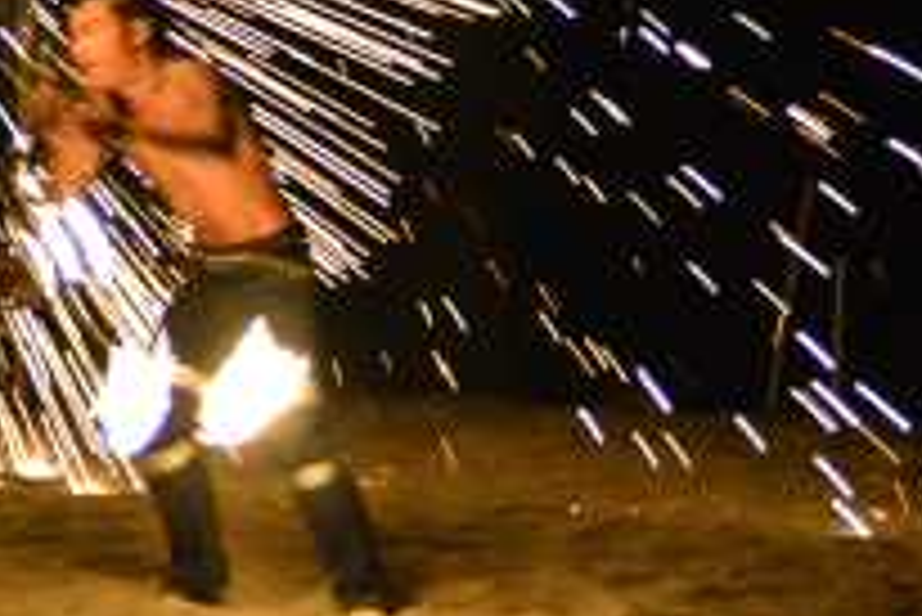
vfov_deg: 6.0
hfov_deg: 8.9
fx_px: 5689
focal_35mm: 222
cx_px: -657
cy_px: -690
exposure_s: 1/40
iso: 2800
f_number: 2.8
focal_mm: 38
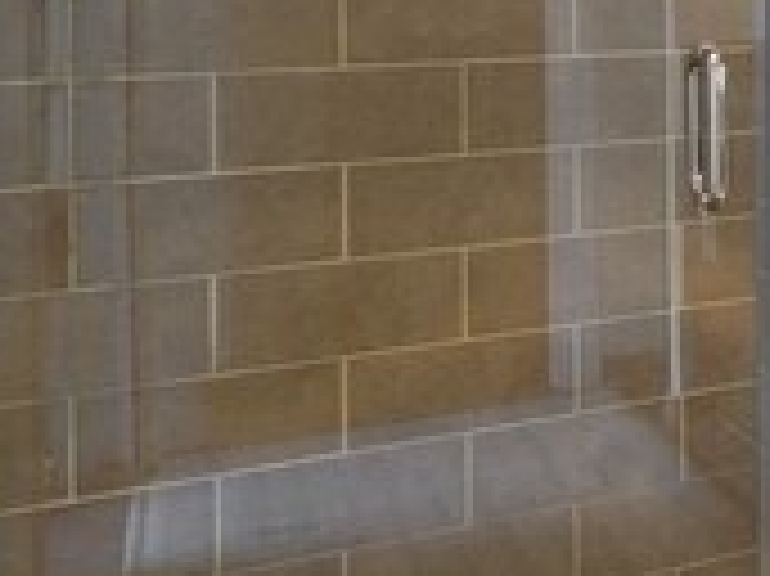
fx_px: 1578
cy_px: -76
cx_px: 1734
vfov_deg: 19.7
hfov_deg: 16.3
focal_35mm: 71
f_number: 8
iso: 200
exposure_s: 1/2
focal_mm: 14
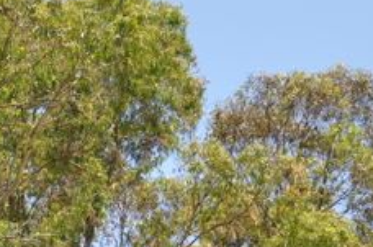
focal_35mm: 162
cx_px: -195
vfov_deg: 8.1
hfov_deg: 12.1
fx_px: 1675
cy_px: 478
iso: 200
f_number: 10
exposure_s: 1/200
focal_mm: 24
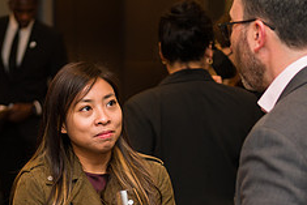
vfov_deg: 9.6
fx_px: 1220
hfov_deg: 14.3
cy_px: 179
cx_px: 132
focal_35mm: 143
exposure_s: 1/160
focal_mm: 58
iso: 400
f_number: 3.2
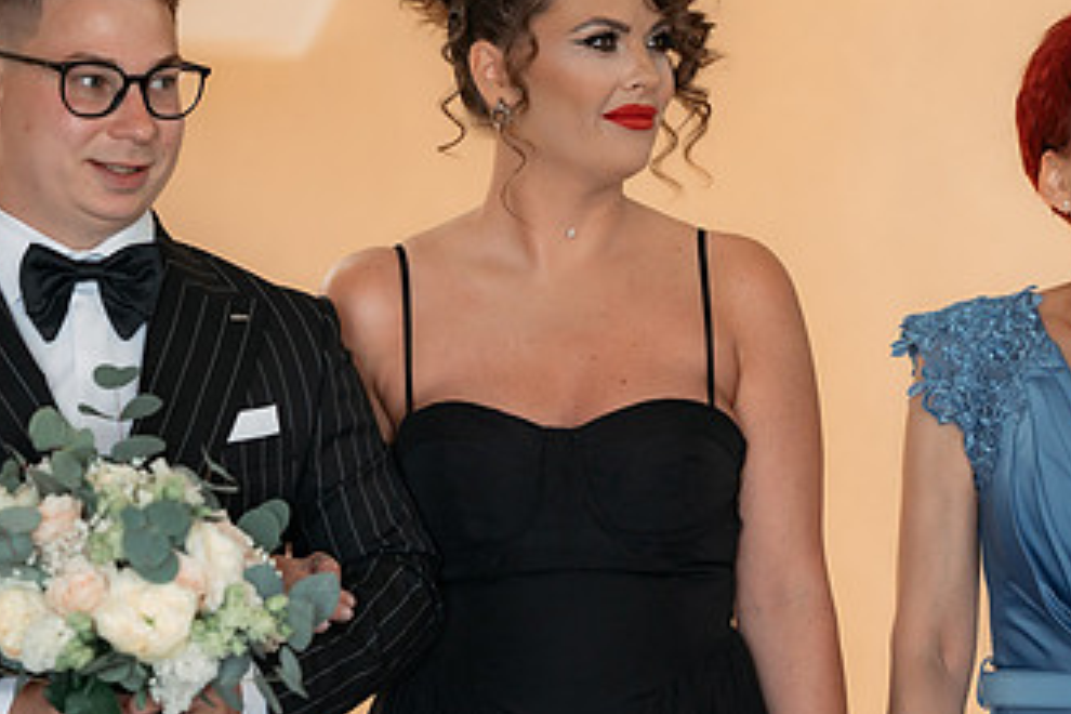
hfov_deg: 13.3
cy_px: 461
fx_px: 4581
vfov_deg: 8.9
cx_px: 714
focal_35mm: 154
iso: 1600
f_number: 3.2
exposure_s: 1/200
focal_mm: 85
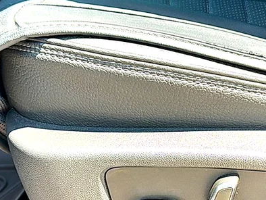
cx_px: 211
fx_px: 546
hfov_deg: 26.9
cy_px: 172
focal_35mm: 71
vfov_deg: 20.4
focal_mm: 6.86
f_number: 1.78
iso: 80
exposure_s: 1/260
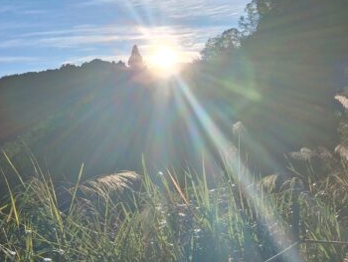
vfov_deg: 24.6
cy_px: 8
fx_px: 573
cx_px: 39
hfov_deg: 32.2
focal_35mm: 57
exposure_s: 1/1115
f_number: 1.8
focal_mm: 3.98
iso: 25
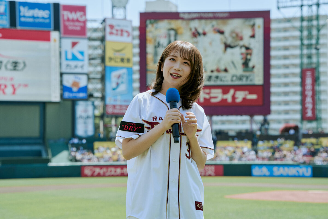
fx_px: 957
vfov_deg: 13.0
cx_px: 164
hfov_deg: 19.5
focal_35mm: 105
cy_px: 110
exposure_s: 1/400
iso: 200
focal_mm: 105
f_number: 6.3
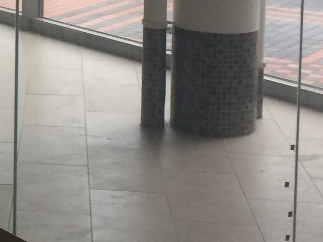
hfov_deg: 14.9
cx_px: -127
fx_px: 1166
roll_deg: -0.2
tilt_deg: -5.9
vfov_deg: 11.5
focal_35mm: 125
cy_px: -77
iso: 100
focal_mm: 4.15
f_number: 2.2
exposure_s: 1/33
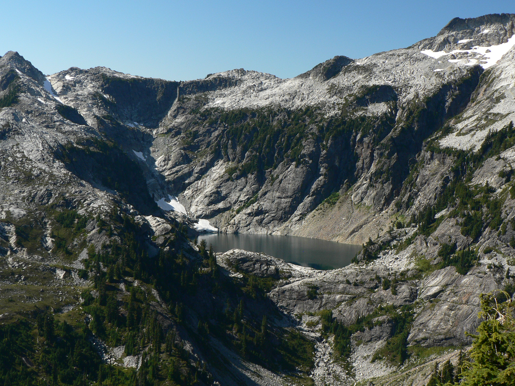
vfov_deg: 22.3
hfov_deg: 29.4
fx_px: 982
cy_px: 193
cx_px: 258
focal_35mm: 66
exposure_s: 1/160
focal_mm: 11
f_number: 4
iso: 80
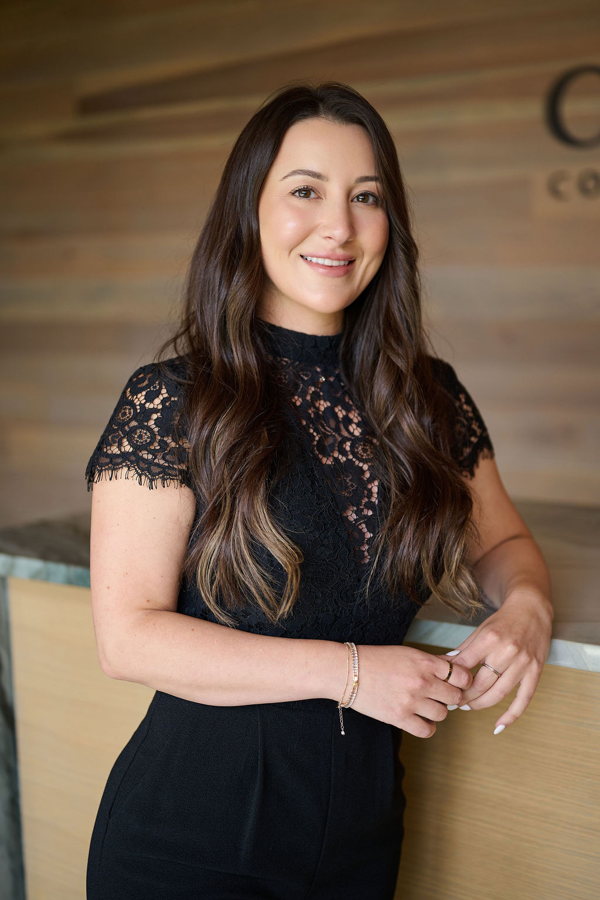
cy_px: 450
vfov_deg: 39.6
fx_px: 1250
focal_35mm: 50
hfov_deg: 27.0
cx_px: 300
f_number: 2
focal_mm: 50
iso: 320
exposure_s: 1/200
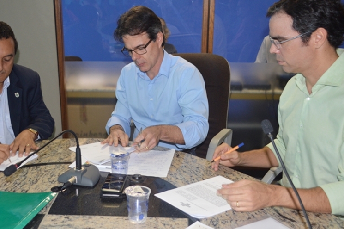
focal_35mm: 44
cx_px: 135
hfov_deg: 44.3
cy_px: 126
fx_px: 420
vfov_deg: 30.4
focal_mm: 24
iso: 640
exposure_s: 1/60
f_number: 4
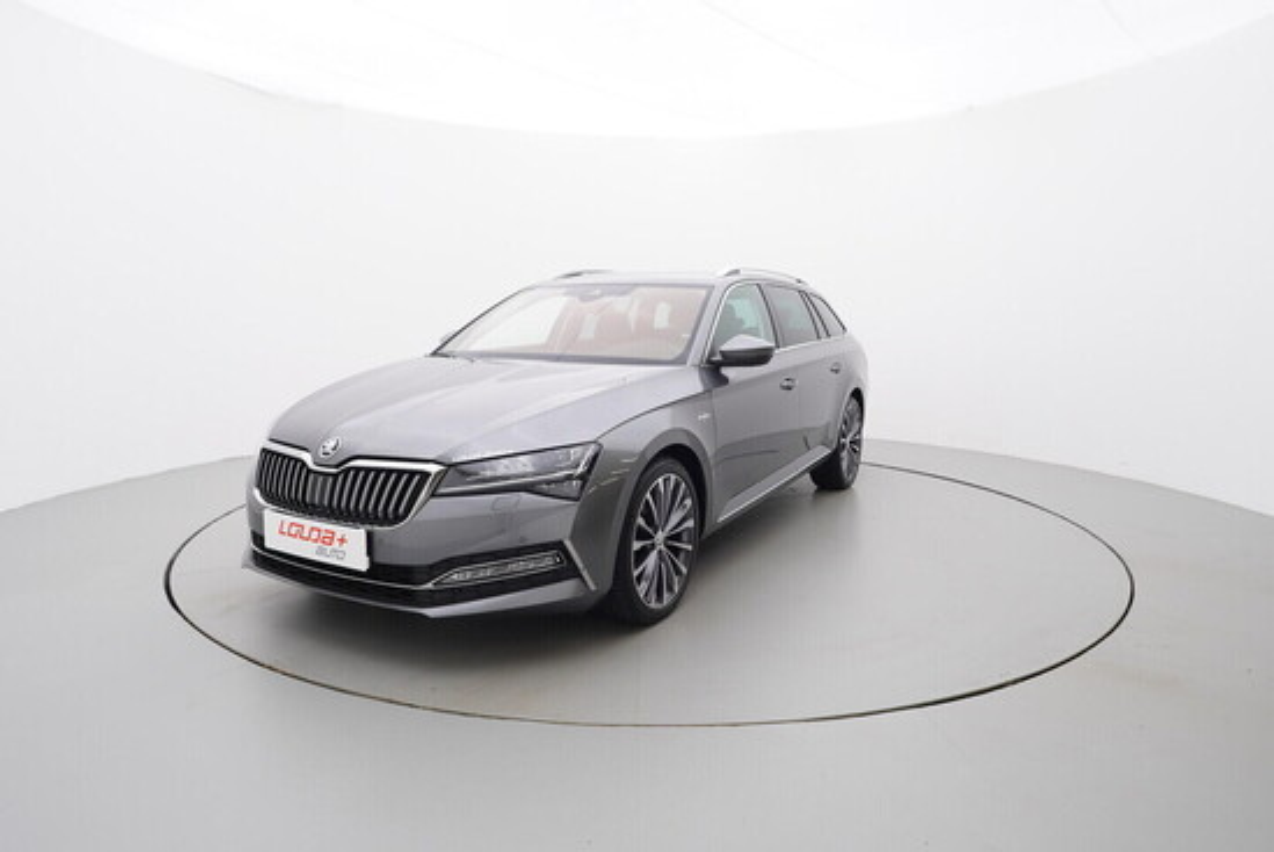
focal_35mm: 22
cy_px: 426
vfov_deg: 56.2
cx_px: 637
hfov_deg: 77.3
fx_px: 797
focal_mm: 15
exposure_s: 1/80
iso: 200
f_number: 5
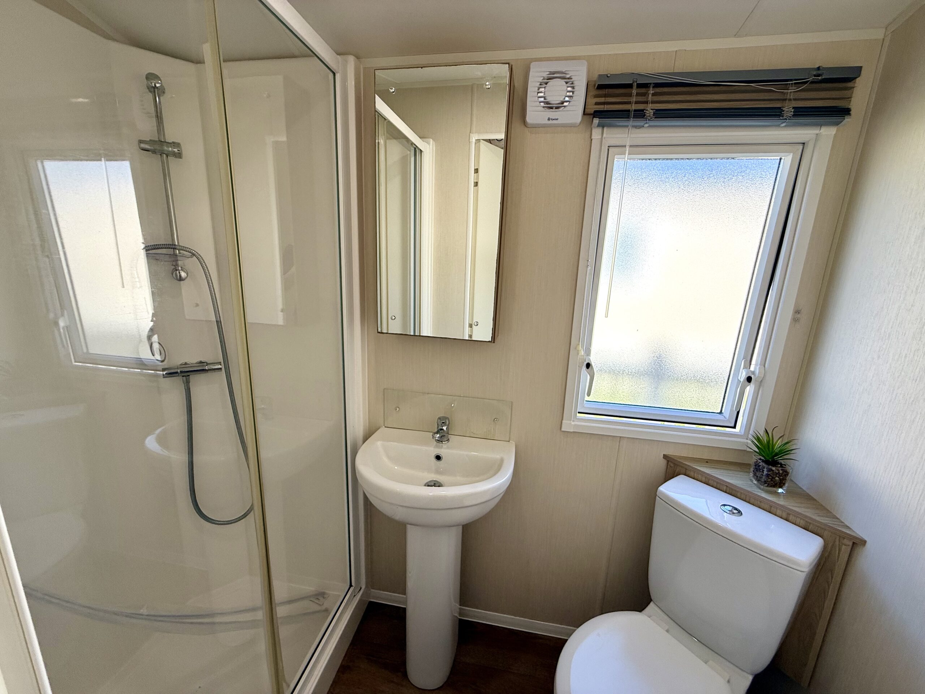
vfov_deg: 85.7
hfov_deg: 102.1
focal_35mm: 14
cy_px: 347
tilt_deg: -12.1
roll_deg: -1.7
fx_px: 374
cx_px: 462
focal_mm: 2.22
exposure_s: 1/252
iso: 64
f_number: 2.2
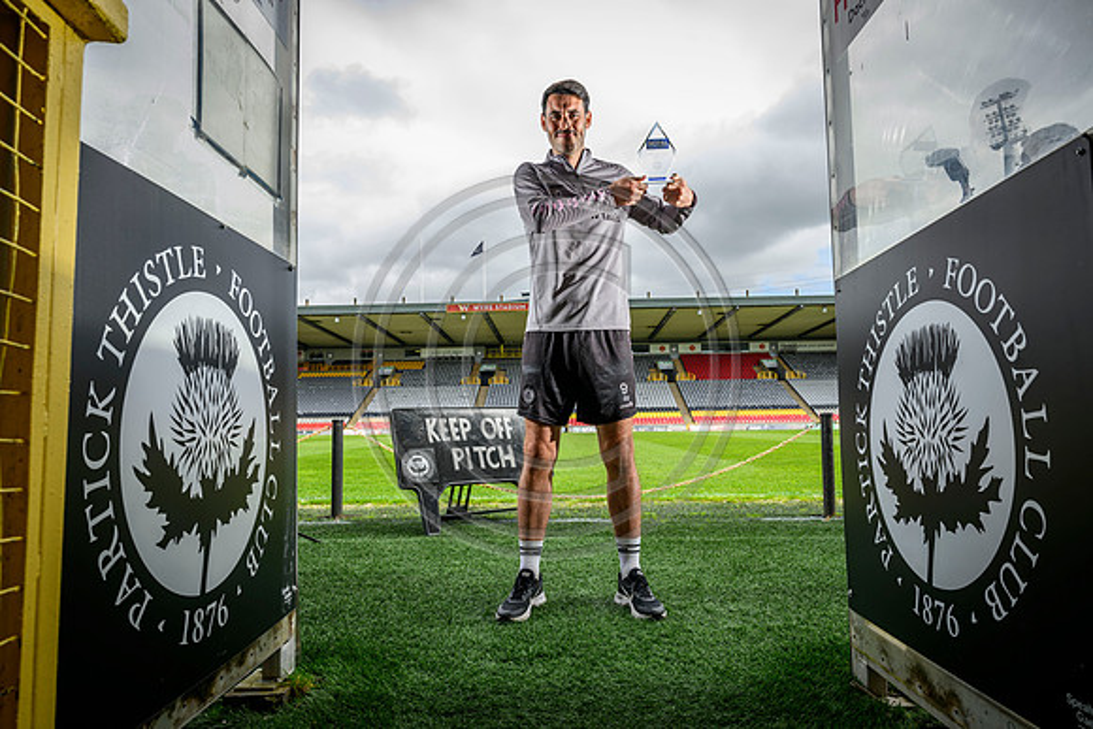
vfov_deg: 53.2
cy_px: 364
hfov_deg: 73.7
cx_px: 546
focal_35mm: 24
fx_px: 729
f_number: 7.1
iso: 160
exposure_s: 1/160
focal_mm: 24
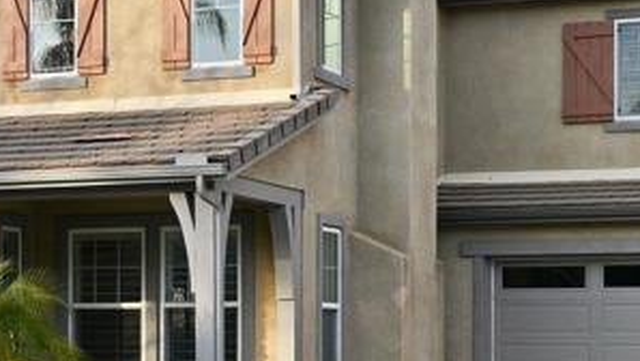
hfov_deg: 21.5
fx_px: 1677
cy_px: 53
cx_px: 183
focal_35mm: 99
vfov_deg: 12.2
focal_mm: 27.5
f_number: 5.6
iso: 100
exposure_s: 1/250
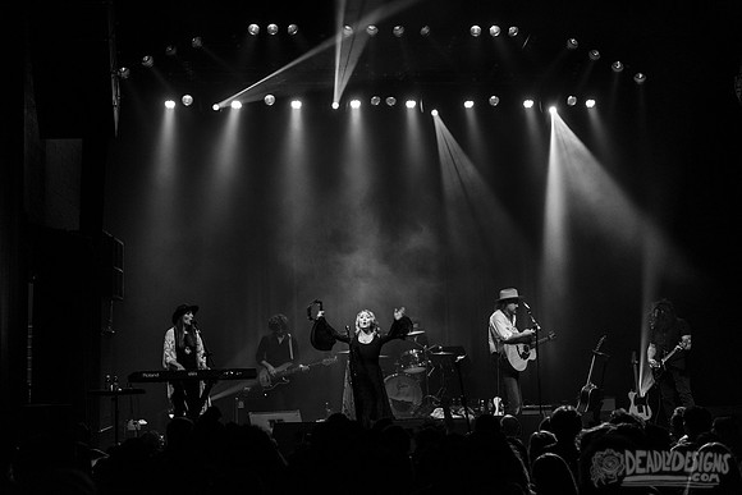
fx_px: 1050
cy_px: 213
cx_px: 381
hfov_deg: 38.9
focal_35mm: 51
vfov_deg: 26.5
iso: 2500
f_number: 3.2
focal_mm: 44
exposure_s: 1/160
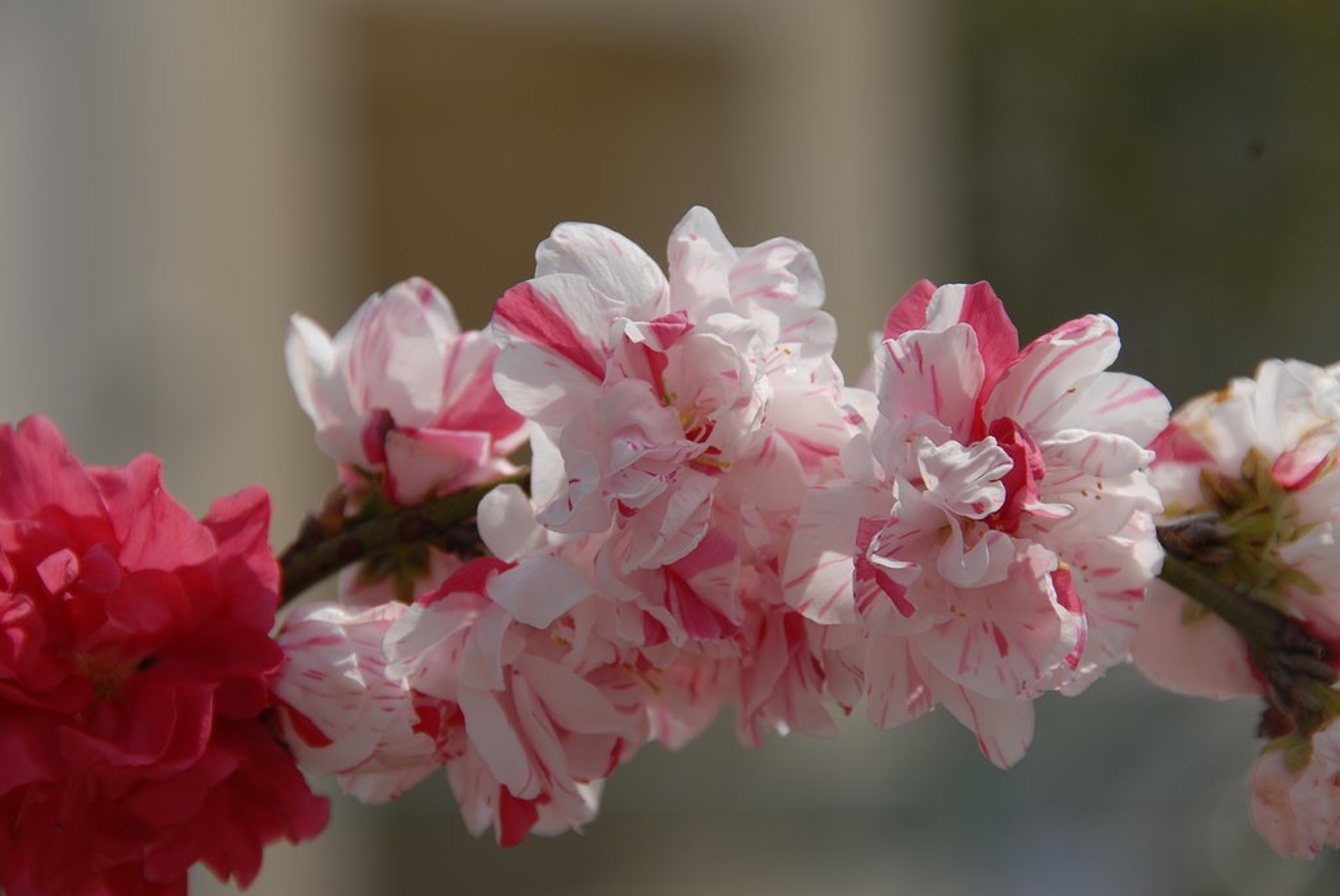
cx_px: 670
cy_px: 448
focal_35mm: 300
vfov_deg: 4.6
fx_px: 11178
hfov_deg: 6.9
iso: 100
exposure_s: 1/320
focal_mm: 200
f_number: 9
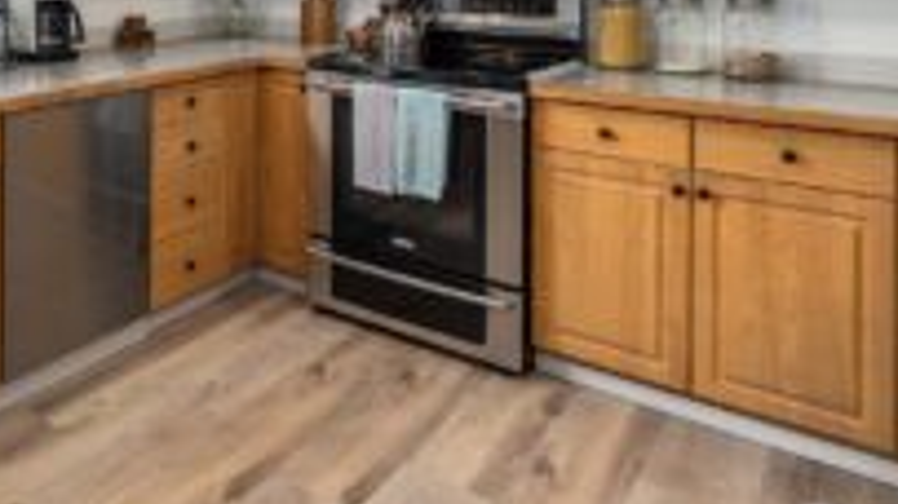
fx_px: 785
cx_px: 159
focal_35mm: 33
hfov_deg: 54.7
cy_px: -20
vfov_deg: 32.3
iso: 1000
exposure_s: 1/20
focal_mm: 16
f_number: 7.1
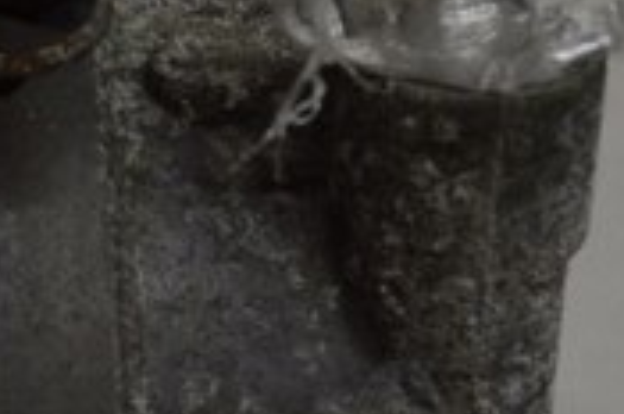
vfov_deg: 8.6
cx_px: -332
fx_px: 2734
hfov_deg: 12.4
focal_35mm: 158
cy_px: 316
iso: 400
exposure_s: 1/100
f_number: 5
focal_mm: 18
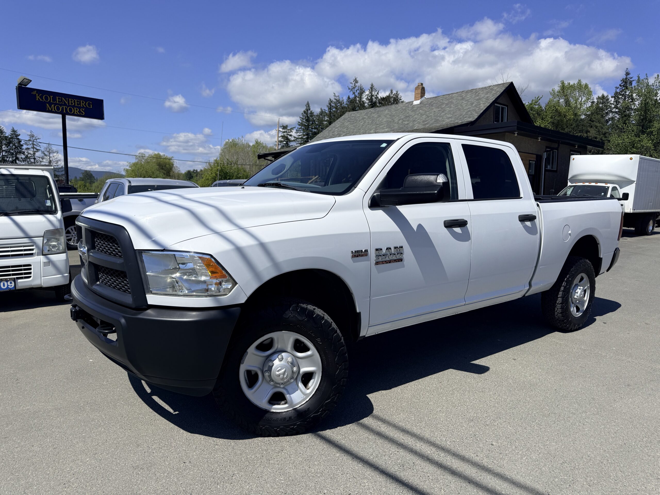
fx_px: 458
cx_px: 330
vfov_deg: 56.8
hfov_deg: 71.6
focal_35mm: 24
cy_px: 248
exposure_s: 1/7353
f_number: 1.78
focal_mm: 6.76
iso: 80
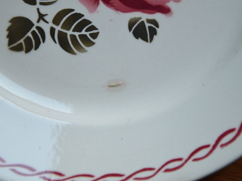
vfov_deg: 9.8
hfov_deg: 13.1
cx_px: 119
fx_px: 1056
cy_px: 91
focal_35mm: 151
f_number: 5.6
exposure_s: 1/125
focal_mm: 92
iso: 900
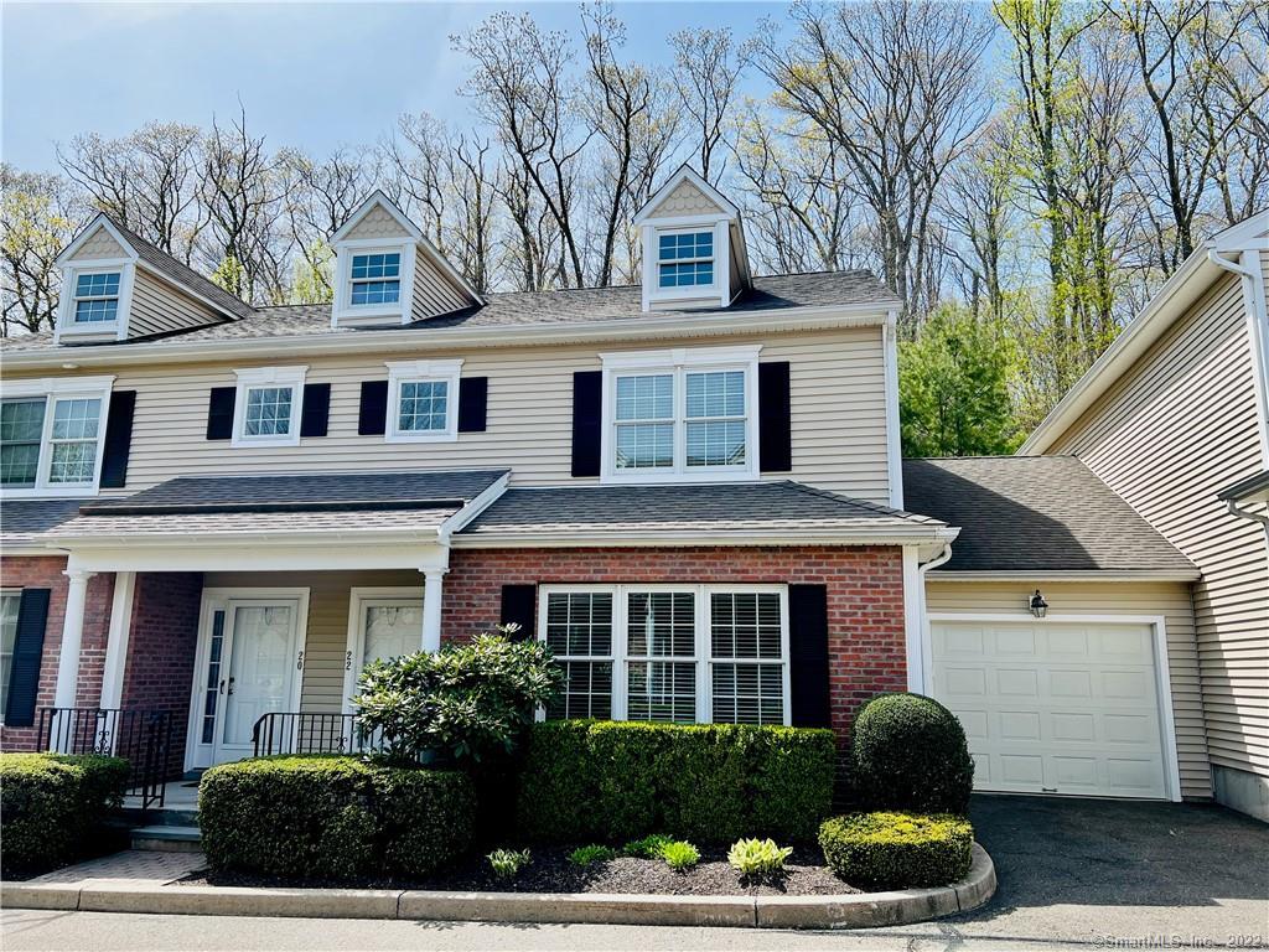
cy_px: 476
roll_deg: -0.7
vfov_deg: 53.1
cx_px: 634
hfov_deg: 67.3
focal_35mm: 26
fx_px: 953
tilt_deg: +10.6
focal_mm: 5.7
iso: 50
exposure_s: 1/2695
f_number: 1.5
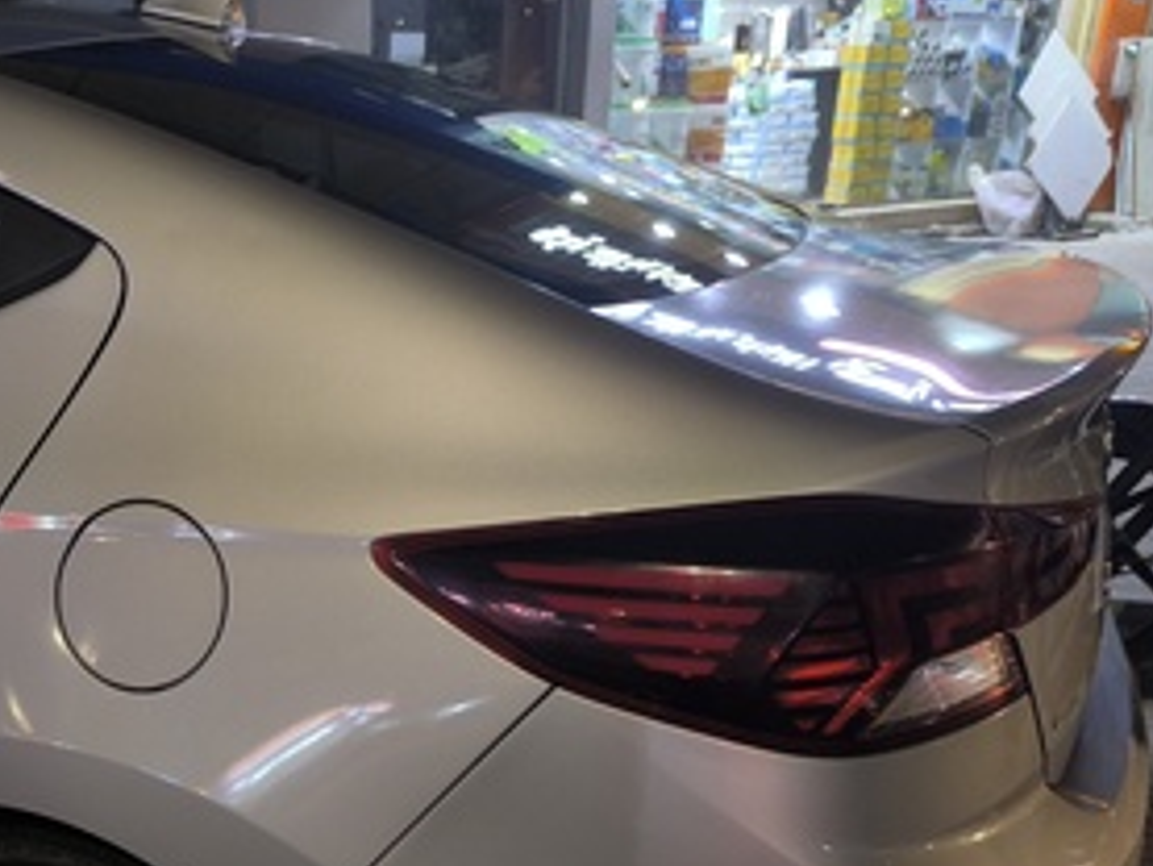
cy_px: 668
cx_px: 252
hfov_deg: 46.7
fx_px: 1266
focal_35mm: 38
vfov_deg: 36.7
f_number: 1.65
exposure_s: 1/30
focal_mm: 6.14
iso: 1000
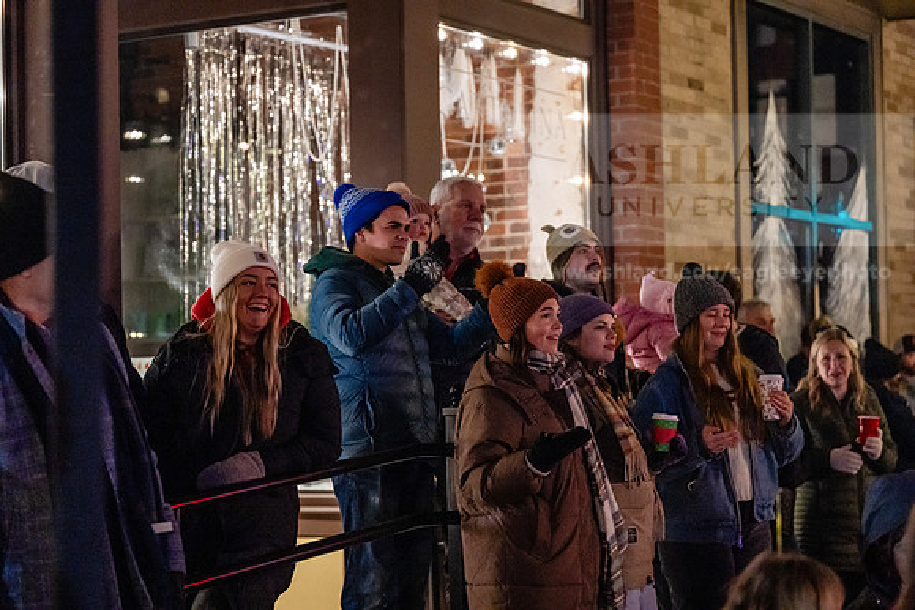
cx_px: 458
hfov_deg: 24.8
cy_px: 305
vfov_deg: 16.7
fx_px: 2085
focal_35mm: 82
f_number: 2.8
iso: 8000
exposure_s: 1/200
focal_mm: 82
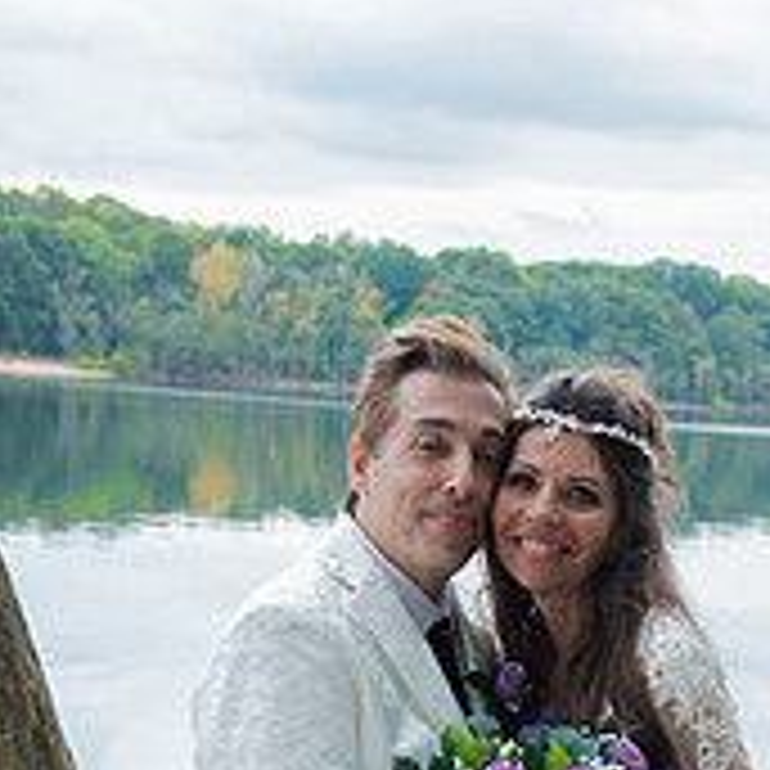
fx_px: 2139
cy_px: 968
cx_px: 522
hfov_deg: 20.3
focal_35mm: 85
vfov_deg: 19.1
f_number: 5
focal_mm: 38
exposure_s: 1/200
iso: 160
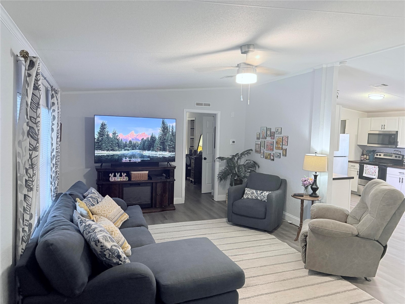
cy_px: 152
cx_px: 202
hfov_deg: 71.6
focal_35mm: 24
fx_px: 281
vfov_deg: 56.8
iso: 400
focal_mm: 6.76
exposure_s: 1/60
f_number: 1.78
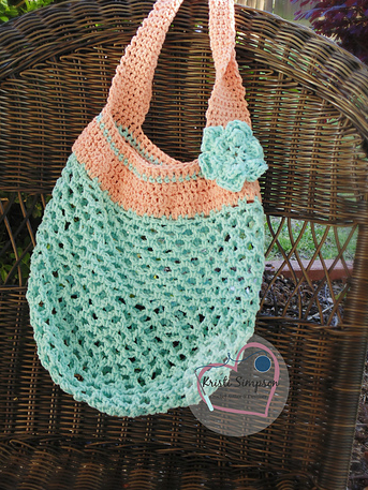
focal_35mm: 58
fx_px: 822
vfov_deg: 33.2
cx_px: 173
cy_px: 223
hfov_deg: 25.2
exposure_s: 1/40
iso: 80
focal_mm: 9.5
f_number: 3.9
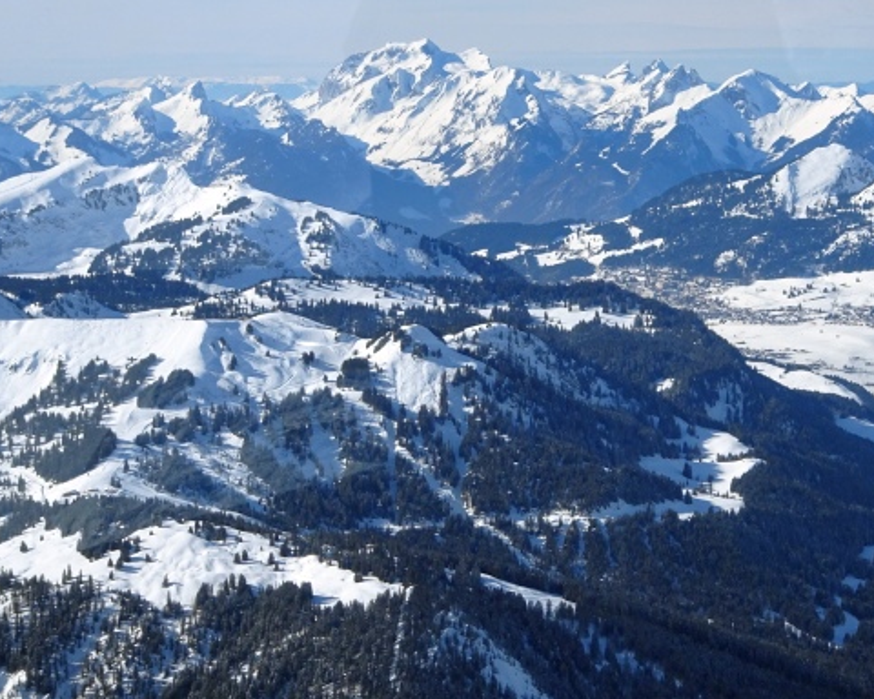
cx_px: 566
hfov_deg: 14.2
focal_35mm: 135
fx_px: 3492
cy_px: 415
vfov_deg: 11.4
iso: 80
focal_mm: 14.12
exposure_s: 1/640
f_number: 5
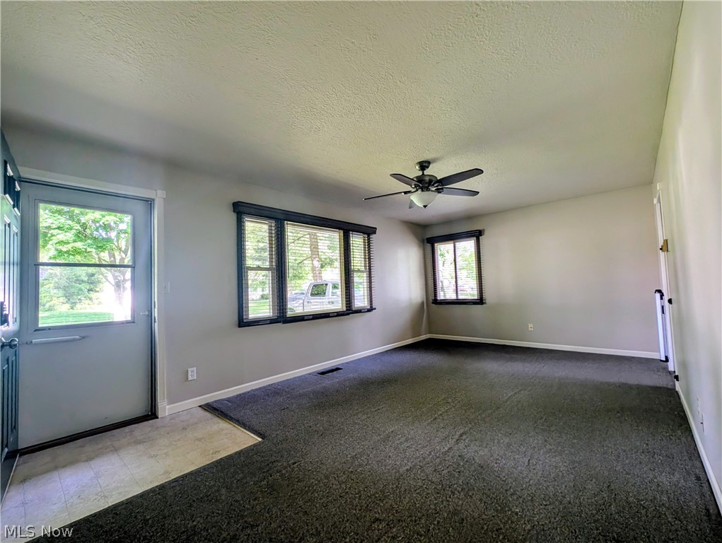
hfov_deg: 110.5
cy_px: 272
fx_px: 251
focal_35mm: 12
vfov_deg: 94.6
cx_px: 361
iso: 62
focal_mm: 2.23
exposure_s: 1/45.9
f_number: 1.95
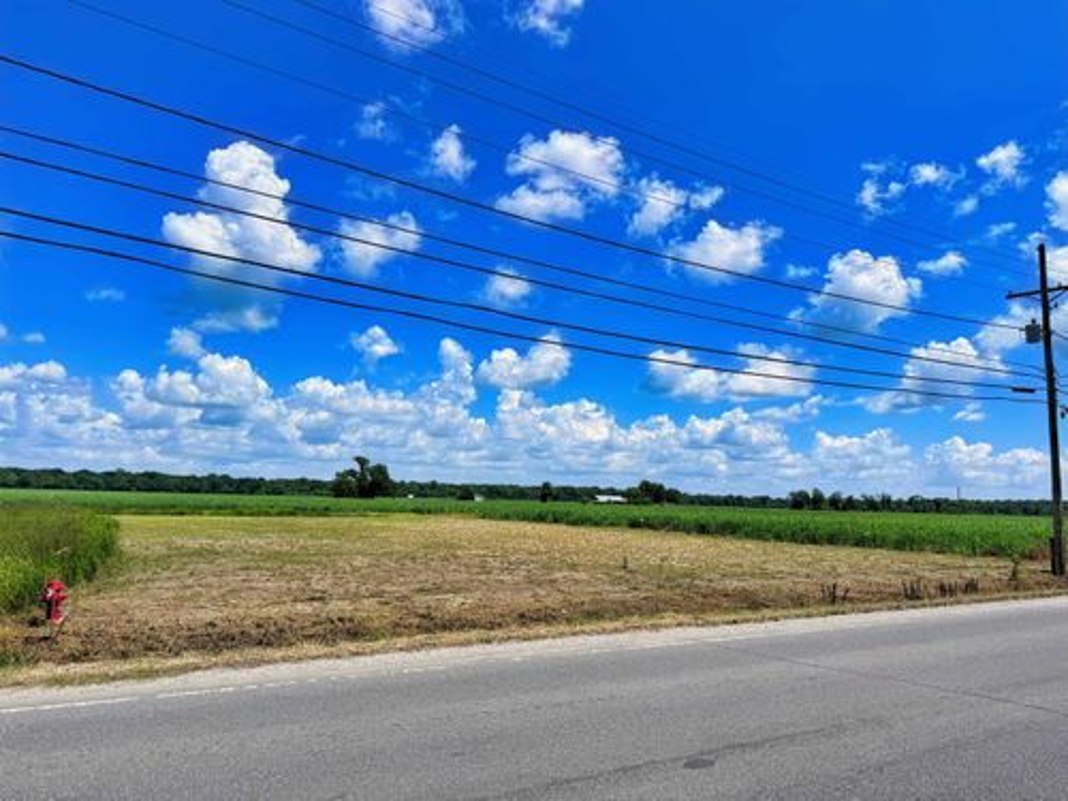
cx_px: 534
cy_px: 400
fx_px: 740
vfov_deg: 56.8
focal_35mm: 24
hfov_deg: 71.6
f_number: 1.78
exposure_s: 1/5714
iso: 80
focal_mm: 6.76
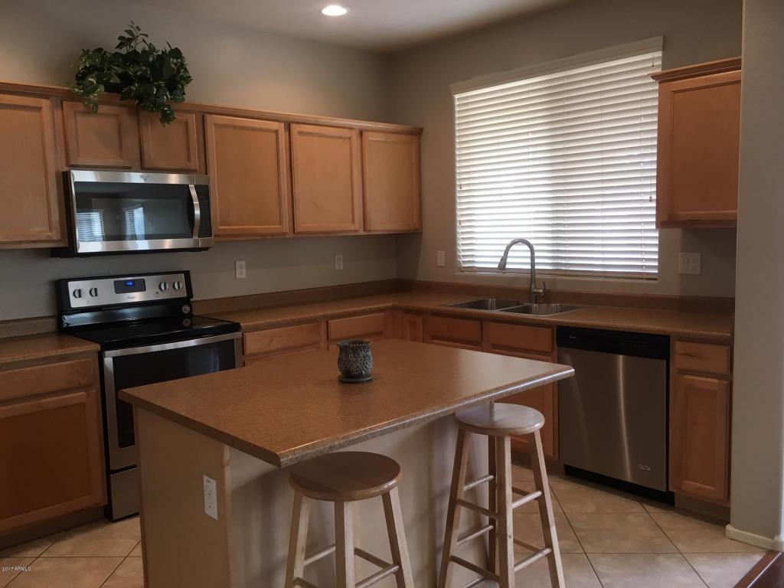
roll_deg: +2.1
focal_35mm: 29
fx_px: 657
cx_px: 392
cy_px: 294
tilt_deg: -5.6
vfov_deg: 48.2
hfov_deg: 61.7
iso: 50
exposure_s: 1/30
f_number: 2.2
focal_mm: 4.15
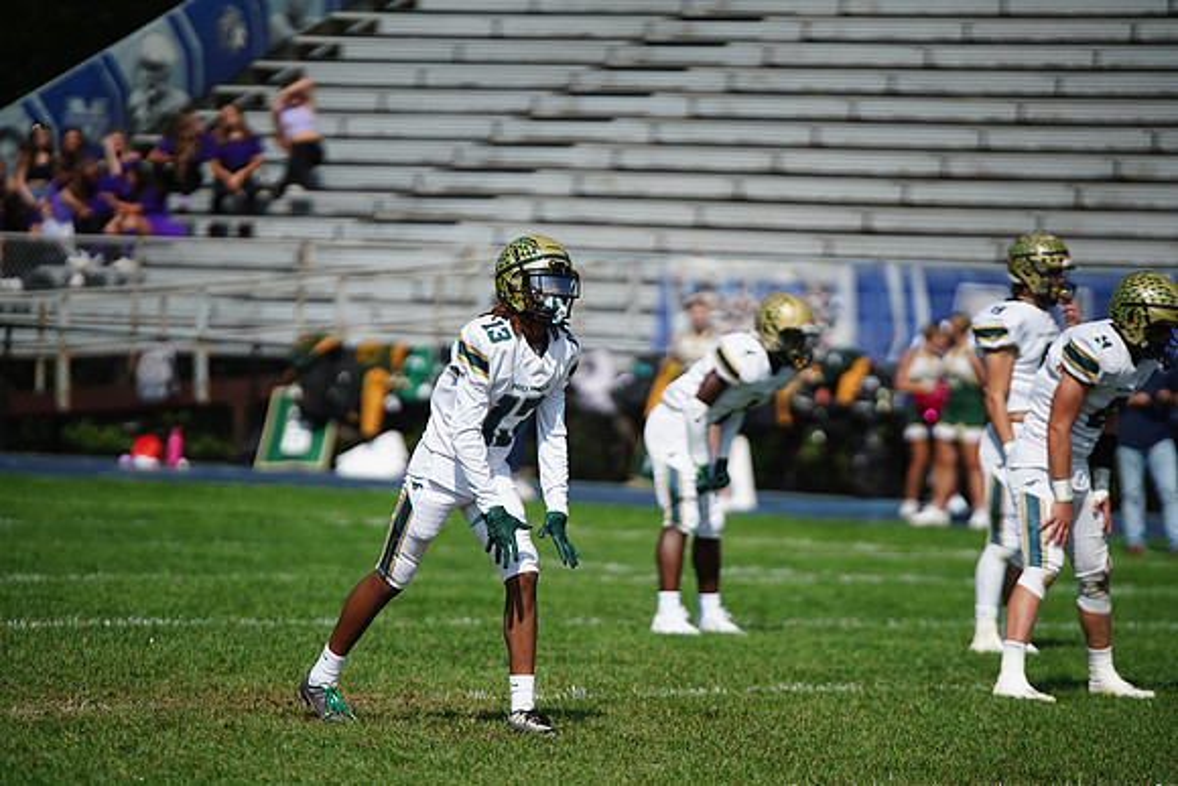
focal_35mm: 300
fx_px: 9819
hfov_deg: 6.9
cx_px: 589
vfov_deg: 4.6
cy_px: 393
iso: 400
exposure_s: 1/8000
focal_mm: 300
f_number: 2.8
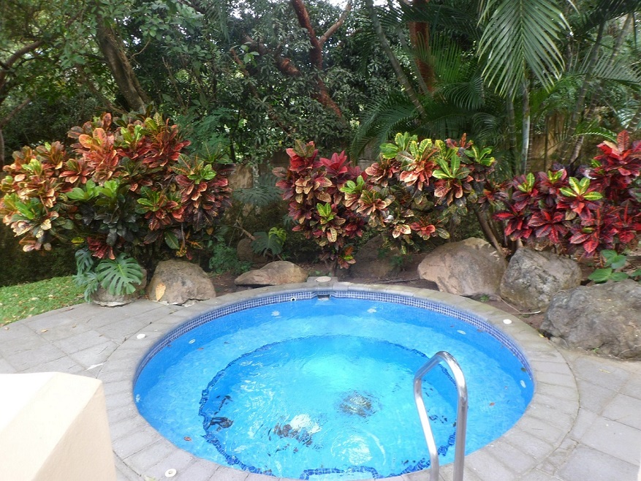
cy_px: 240
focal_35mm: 27
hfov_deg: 65.3
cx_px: 320
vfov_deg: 51.4
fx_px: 500
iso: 100
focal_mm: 4.9
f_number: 3.3
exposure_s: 1/90
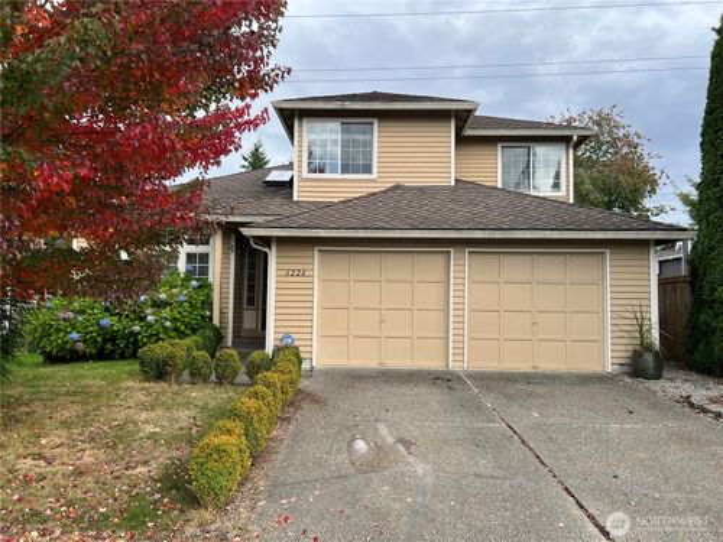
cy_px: 271
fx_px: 543
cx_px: 362
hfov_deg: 67.3
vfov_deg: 53.1
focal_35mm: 26
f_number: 1.5
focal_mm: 5.7
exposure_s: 1/1224
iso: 50
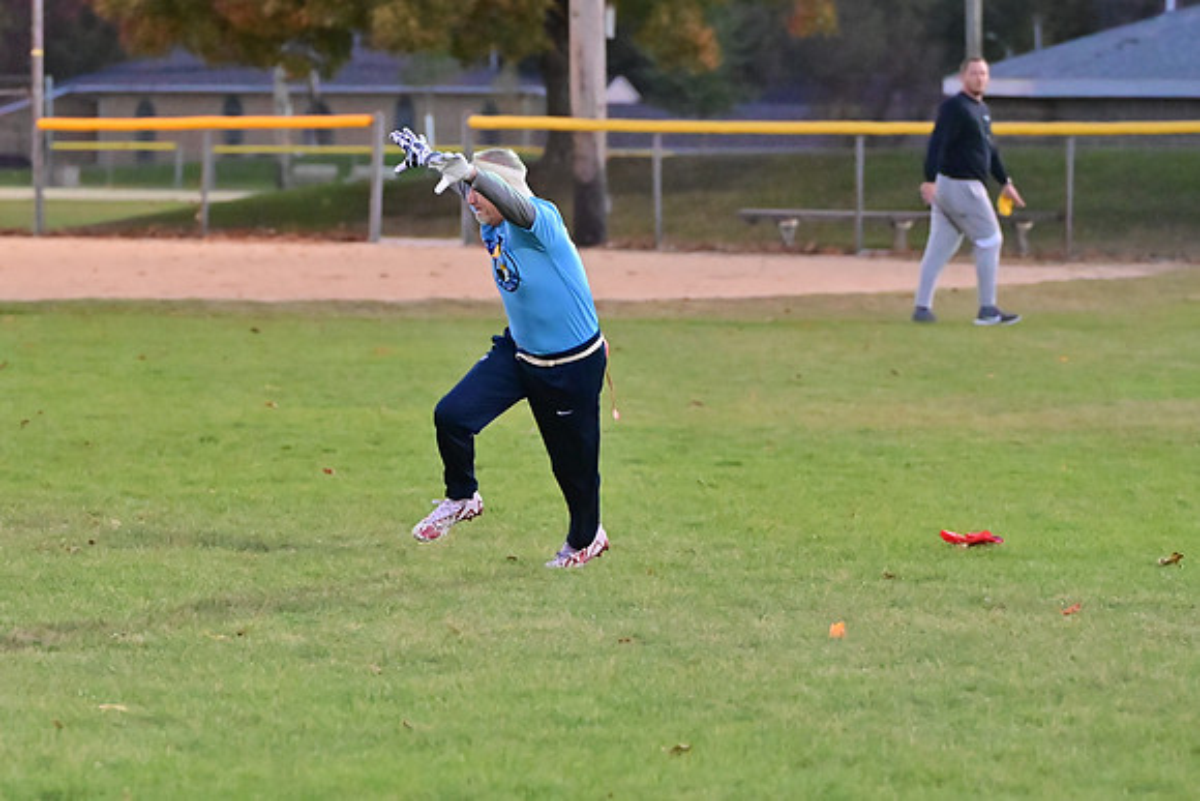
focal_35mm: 202
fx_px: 6735
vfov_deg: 6.8
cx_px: 600
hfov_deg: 10.2
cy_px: 400
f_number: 4
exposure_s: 1/500
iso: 6400
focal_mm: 135
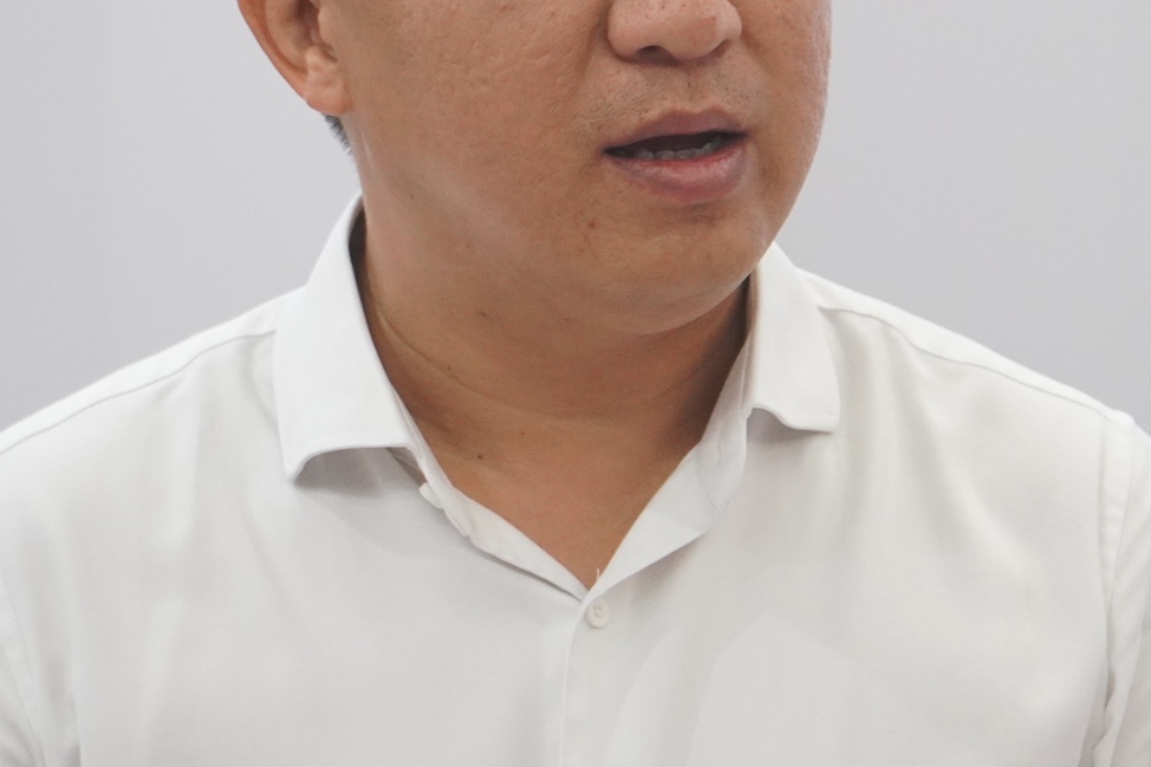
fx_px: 8471
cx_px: 770
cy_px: 112
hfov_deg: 7.8
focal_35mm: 265
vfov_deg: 5.2
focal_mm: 86
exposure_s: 1/160
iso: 1600
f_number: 4
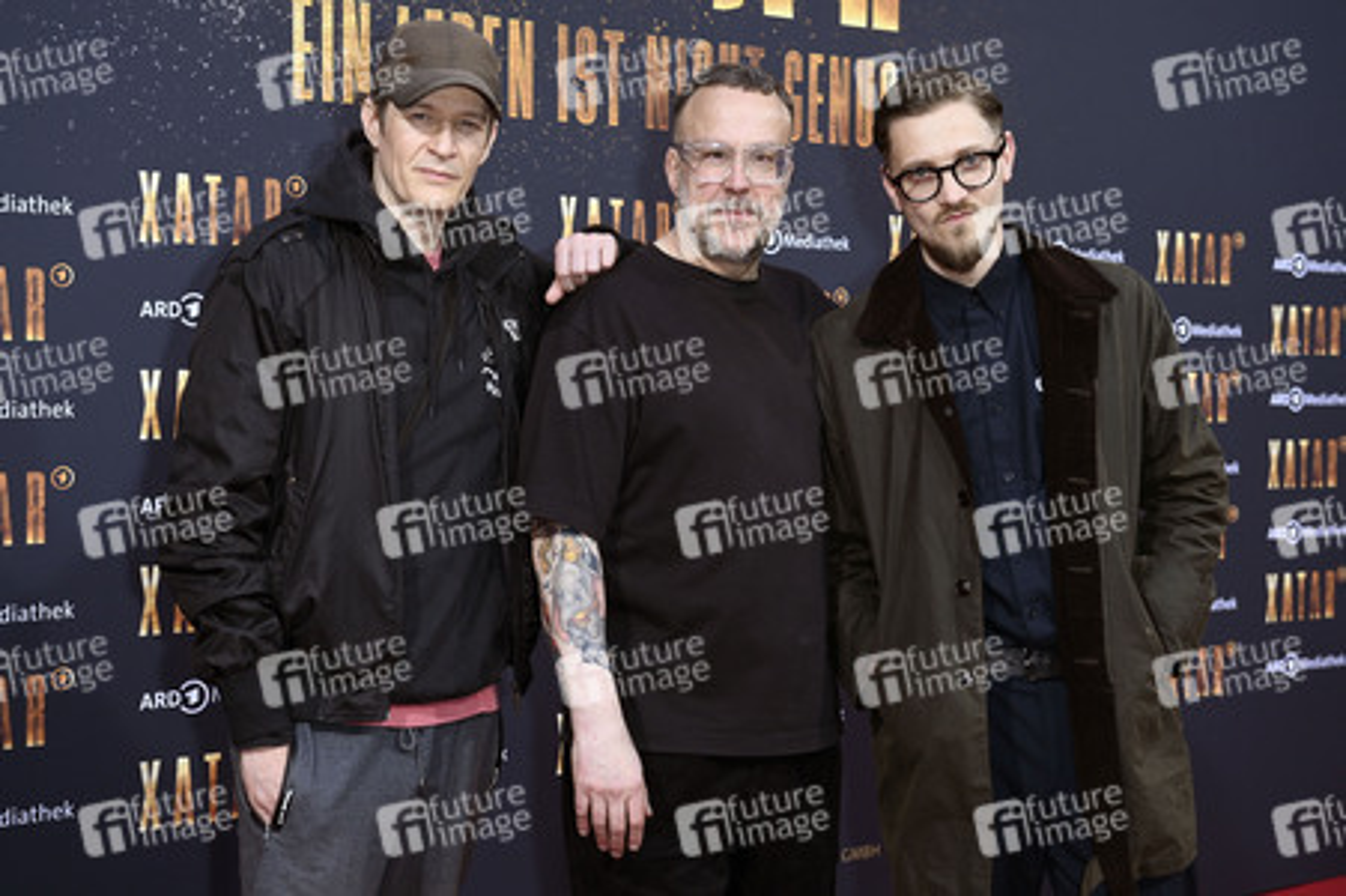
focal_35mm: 60
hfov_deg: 33.4
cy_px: 448
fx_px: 2242
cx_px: 673
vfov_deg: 22.6
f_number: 5.6
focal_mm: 60
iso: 640
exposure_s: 1/250
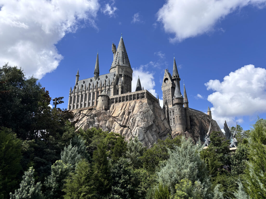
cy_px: 100
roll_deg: -0.6
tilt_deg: +18.6
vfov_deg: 53.1
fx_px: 200
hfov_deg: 67.3
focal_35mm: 26
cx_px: 133
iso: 50
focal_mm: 5.96
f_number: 1.6
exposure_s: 1/3413
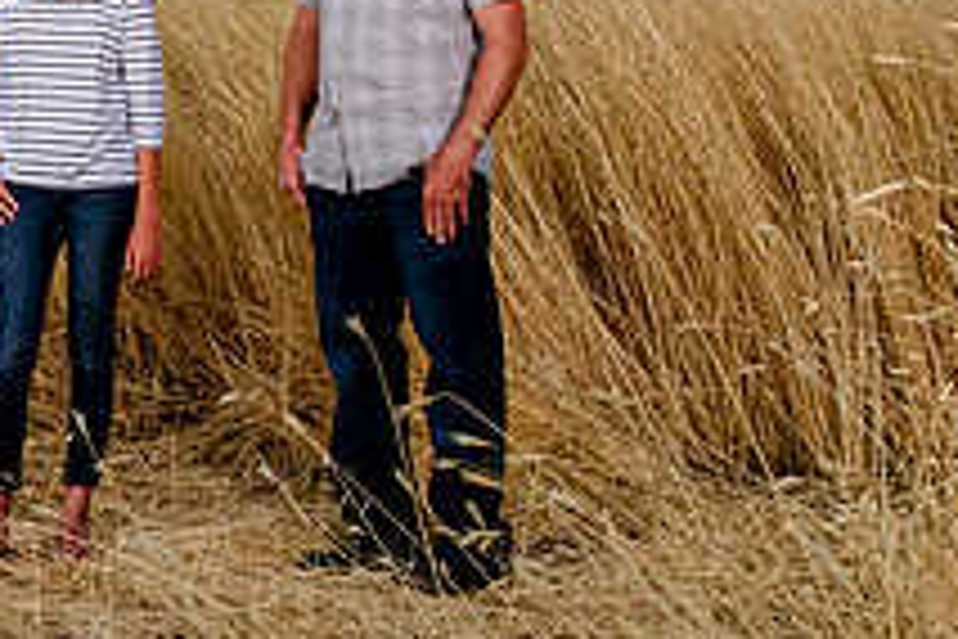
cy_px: 98
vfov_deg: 9.9
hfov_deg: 14.3
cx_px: -283
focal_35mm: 138
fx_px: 3672
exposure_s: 1/250
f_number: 10
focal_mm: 44
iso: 800
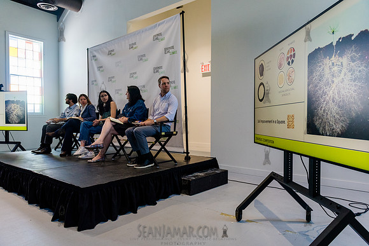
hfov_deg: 73.3
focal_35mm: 24
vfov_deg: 52.8
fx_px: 248
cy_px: 123
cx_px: 184
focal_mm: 24
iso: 4000
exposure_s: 1/400
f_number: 4
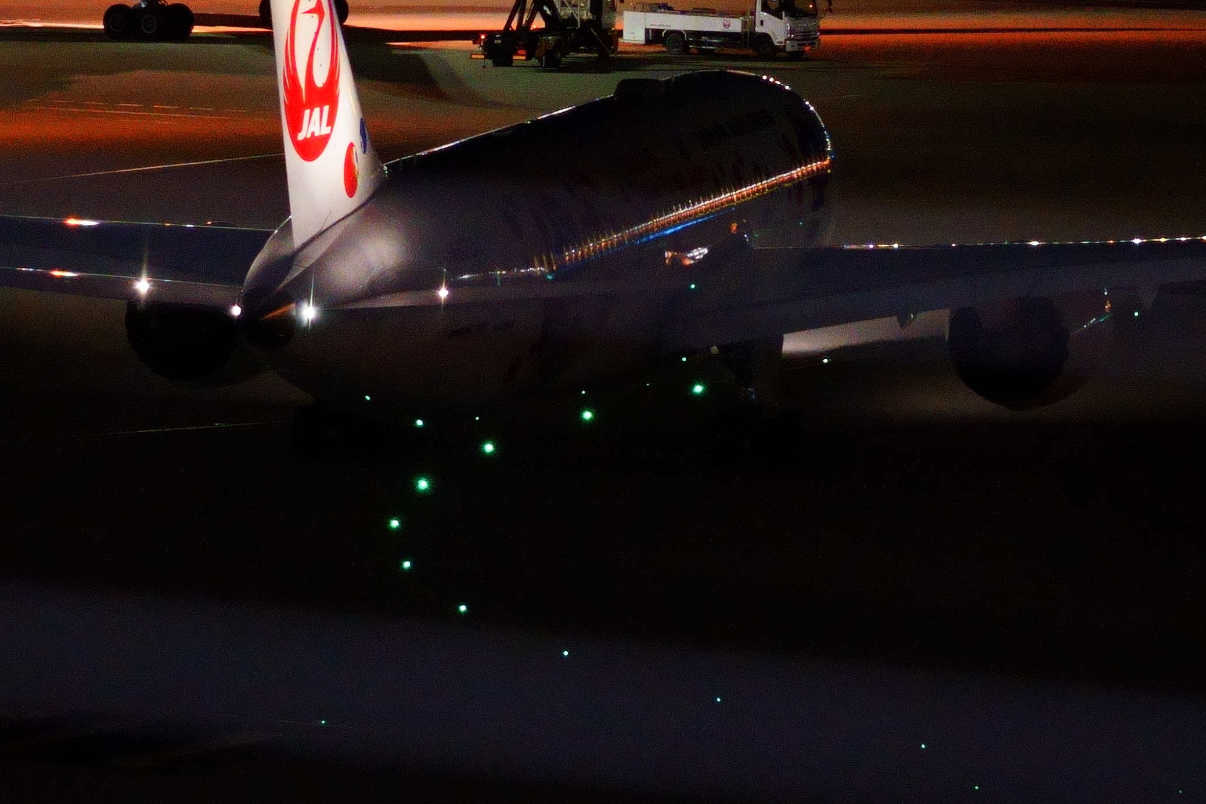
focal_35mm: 290
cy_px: 175
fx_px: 9713
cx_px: 619
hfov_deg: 7.1
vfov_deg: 4.7
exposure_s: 1/50
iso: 5000
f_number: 5.6
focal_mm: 102
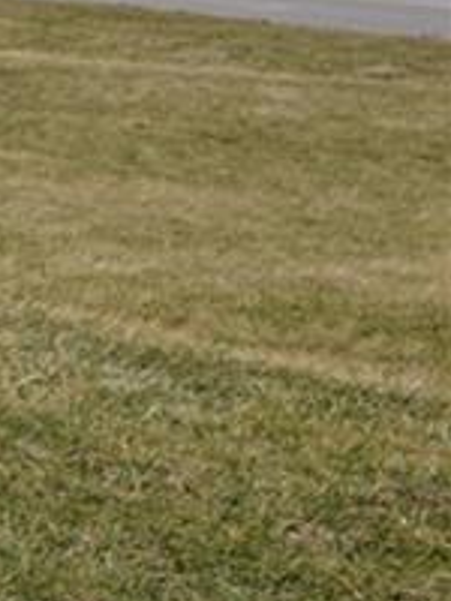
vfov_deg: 9.5
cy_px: 27
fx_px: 3596
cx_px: -1085
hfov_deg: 6.3
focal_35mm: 207
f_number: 8
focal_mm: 28
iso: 100
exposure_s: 1/80
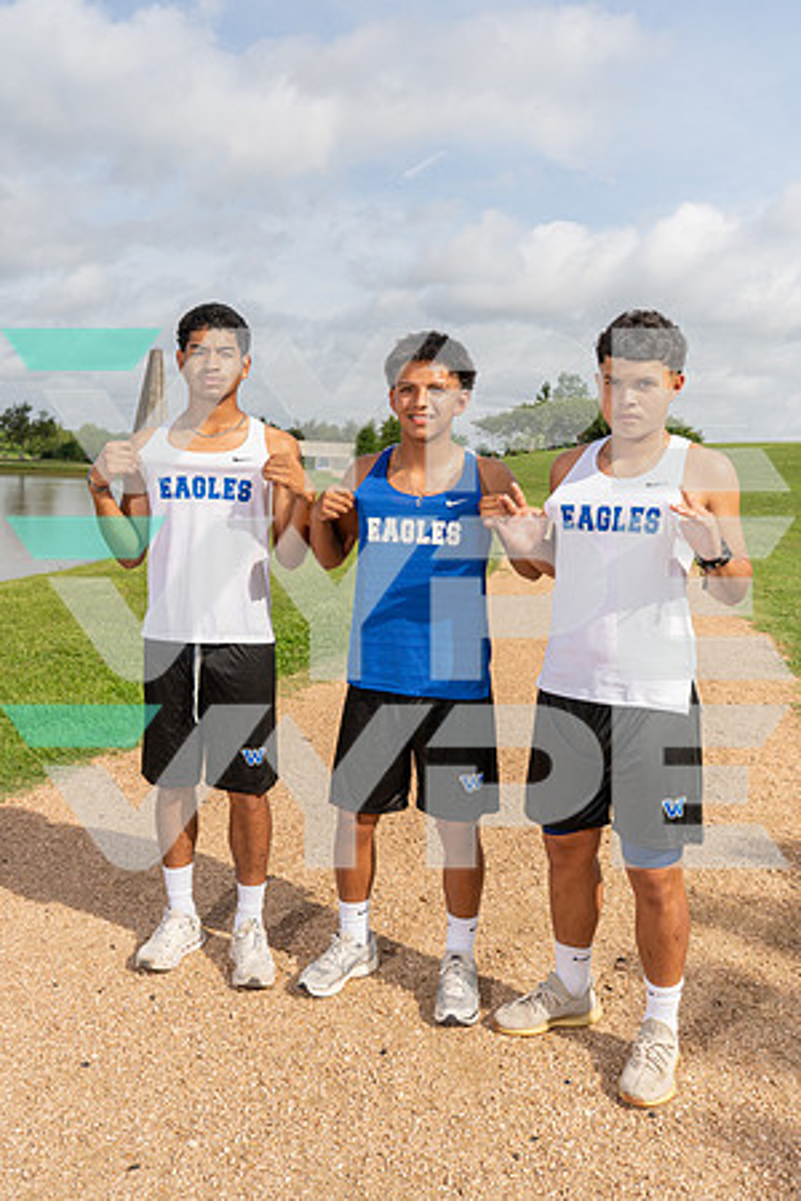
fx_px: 1068
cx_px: 400
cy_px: 600
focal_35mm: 32
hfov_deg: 41.1
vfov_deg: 58.7
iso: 100
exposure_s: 1/250
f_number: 8
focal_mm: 32
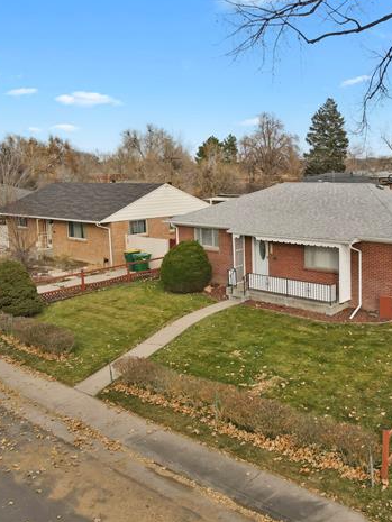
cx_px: 289
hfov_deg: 41.8
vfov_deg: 55.3
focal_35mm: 33
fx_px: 498
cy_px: 255
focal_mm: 4.5
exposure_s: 1/160
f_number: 2.8
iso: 100
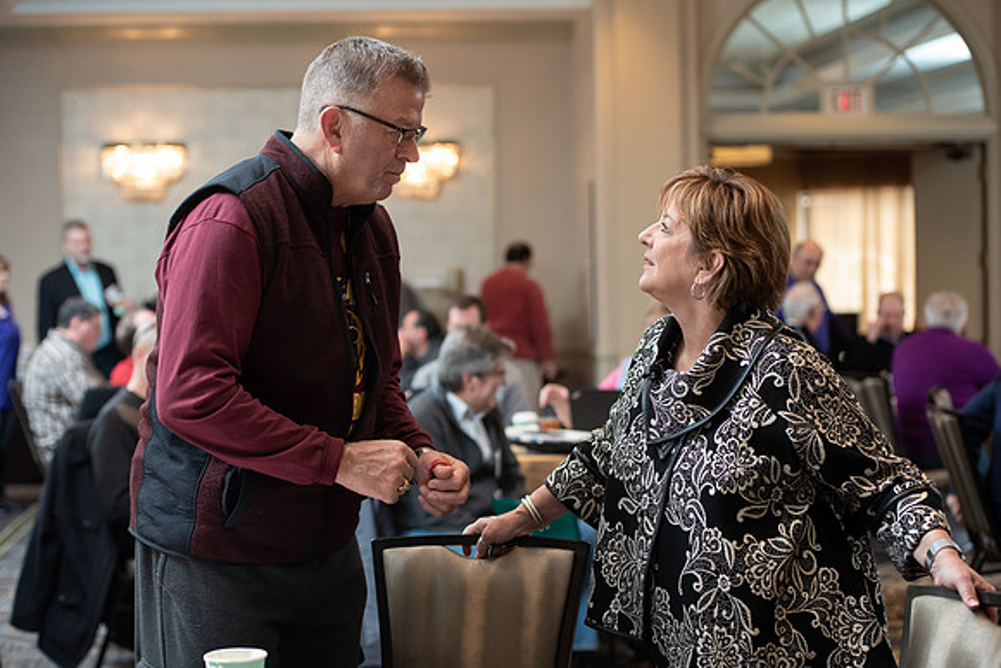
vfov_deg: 19.5
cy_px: 334
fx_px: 1947
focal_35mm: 70
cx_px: 500
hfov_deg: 28.8
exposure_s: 1/200
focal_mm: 70
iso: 1600
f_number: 3.5
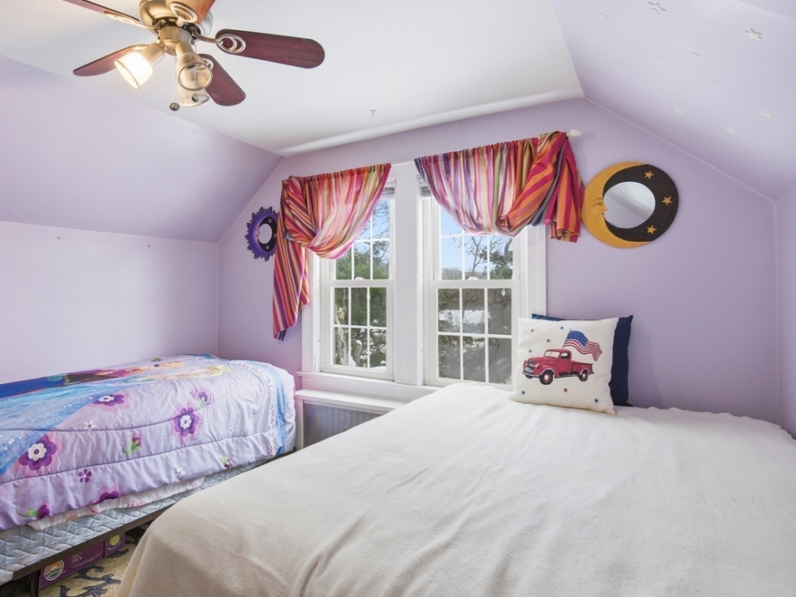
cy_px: 301
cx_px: 338
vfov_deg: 69.9
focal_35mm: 19
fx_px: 427
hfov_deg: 85.4
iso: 800
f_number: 7.1
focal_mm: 11
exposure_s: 1/250
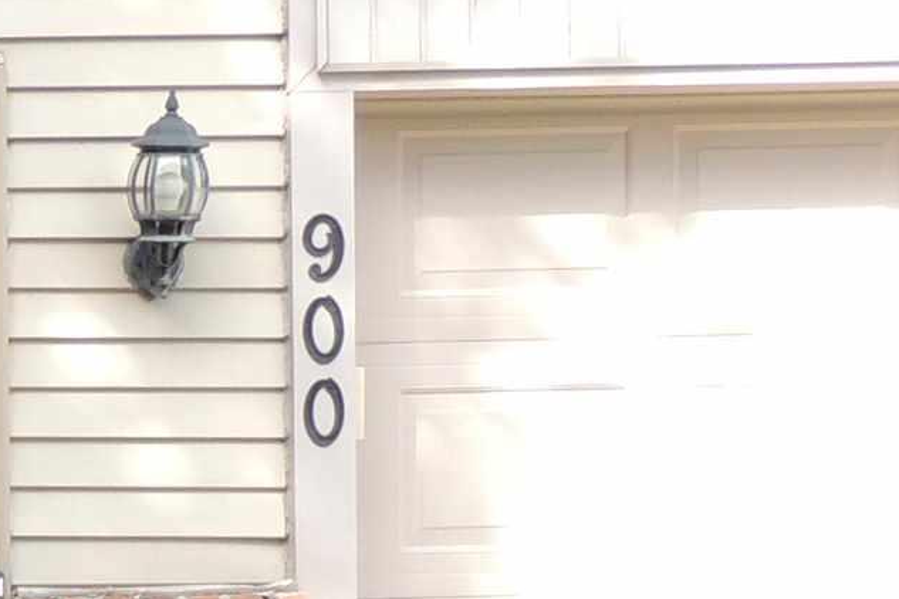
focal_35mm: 202
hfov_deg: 9.5
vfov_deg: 6.6
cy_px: 1130
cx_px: -952
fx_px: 5044
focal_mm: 7.1
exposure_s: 1/125
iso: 100
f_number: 3.3
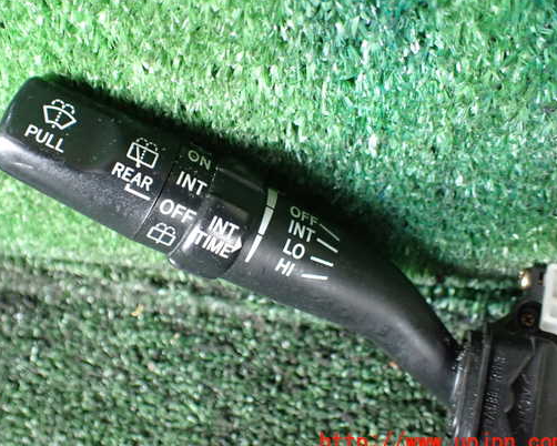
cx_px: 237
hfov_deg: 51.3
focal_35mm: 35
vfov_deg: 42.2
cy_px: 207
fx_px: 577
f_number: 2.3
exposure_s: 1/125
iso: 800
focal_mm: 5.4
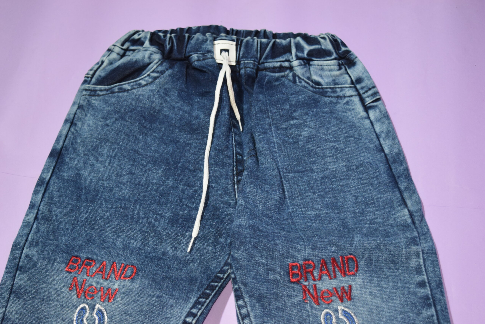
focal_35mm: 60
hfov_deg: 33.4
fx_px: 808
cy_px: 162
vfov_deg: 22.6
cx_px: 242
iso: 800
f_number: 5
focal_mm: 40
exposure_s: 1/125
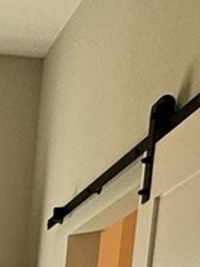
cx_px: -392
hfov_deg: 10.3
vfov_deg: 13.9
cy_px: 614
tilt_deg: -11.3
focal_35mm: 106
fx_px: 817
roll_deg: +0.3
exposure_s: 1/120
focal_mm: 2.22
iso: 80
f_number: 2.2
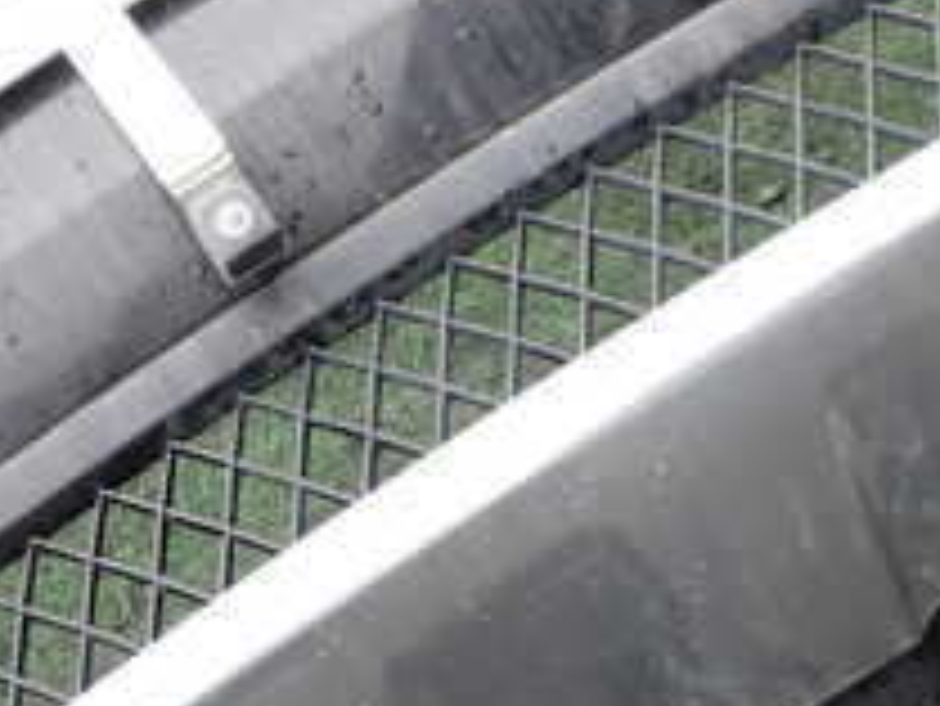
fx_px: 2337
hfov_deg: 22.7
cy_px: 589
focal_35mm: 86
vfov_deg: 17.0
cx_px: 436
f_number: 3.2
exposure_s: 1/250
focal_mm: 5.4
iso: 100
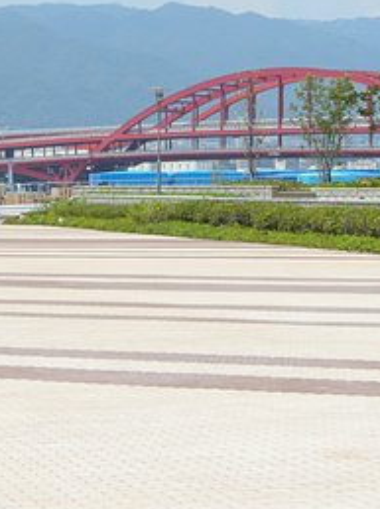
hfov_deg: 10.1
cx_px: 242
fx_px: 2155
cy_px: 146
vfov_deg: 13.4
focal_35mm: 147
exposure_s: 1/284
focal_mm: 15.7
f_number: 6.1
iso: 64
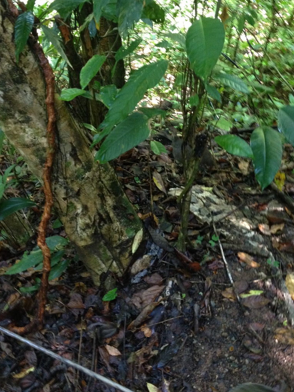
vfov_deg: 45.7
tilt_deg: -42.3
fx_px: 464
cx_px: 167
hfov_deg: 35.1
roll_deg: -1.3
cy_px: 171
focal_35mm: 41
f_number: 2.4
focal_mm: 4.28
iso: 320
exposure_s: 1/20
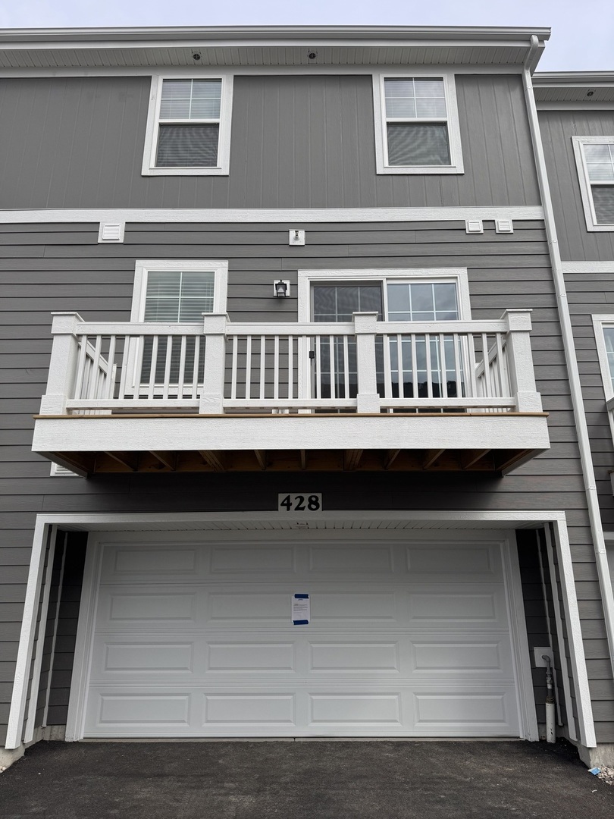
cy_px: 410
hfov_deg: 56.8
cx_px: 307
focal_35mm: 24
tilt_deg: +18.3
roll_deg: +0.5
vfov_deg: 71.6
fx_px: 568
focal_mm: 6.76
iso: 80
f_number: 1.78
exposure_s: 1/4310
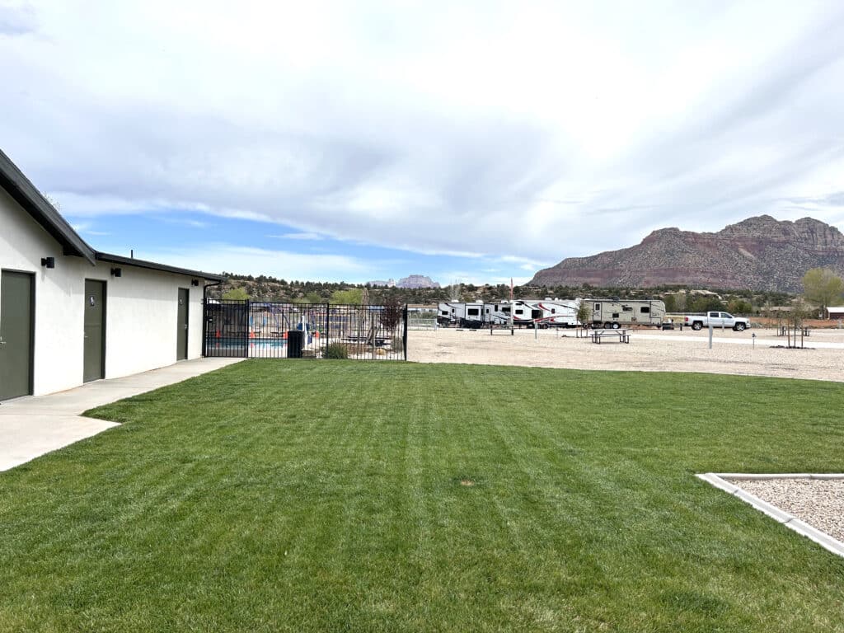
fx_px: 634
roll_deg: -0.6
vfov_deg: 53.1
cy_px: 316
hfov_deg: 67.3
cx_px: 422
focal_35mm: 26
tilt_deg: -1.3
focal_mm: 5.7
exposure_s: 1/6579
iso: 50
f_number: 1.5
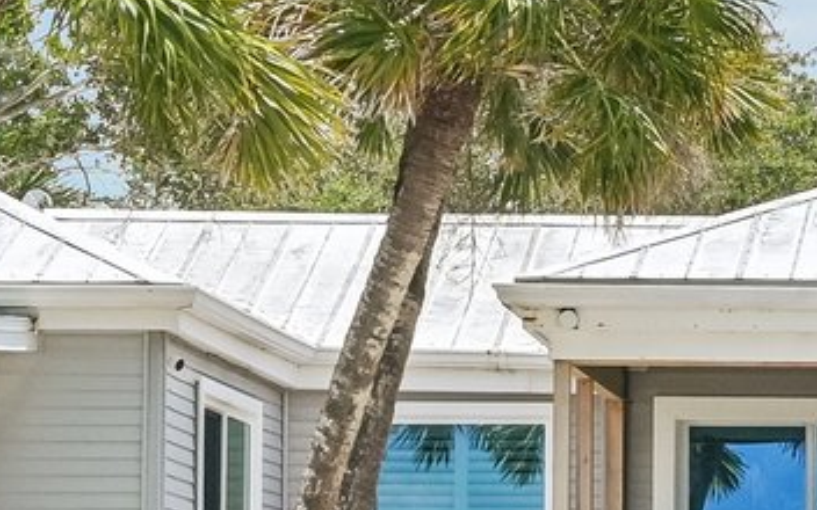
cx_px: 1195
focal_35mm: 178
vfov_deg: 7.3
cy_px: 660
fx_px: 3963
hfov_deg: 11.3
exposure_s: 1/1600
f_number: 8
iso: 400
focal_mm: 30
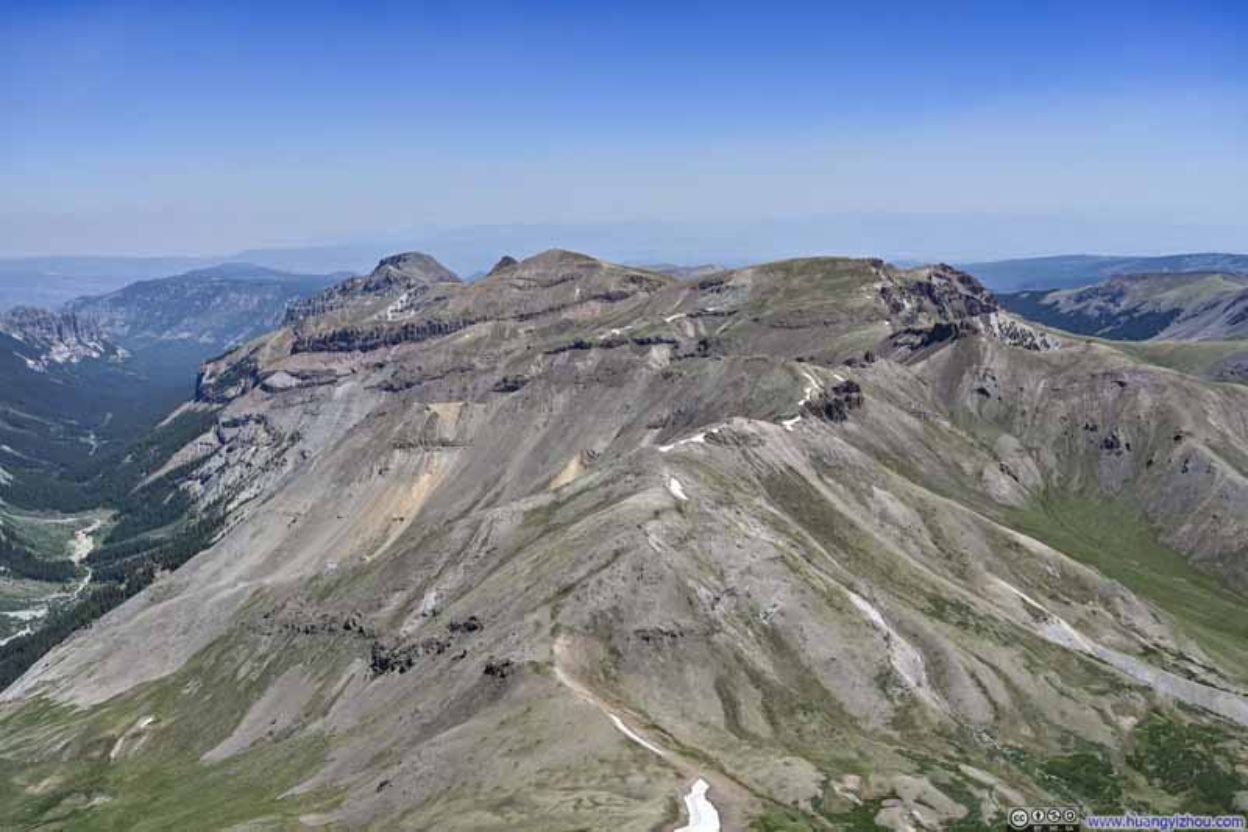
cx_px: 624
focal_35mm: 35
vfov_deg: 37.8
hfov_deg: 54.4
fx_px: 1213
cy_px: 416
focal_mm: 35
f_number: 5
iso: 64
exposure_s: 1/1000
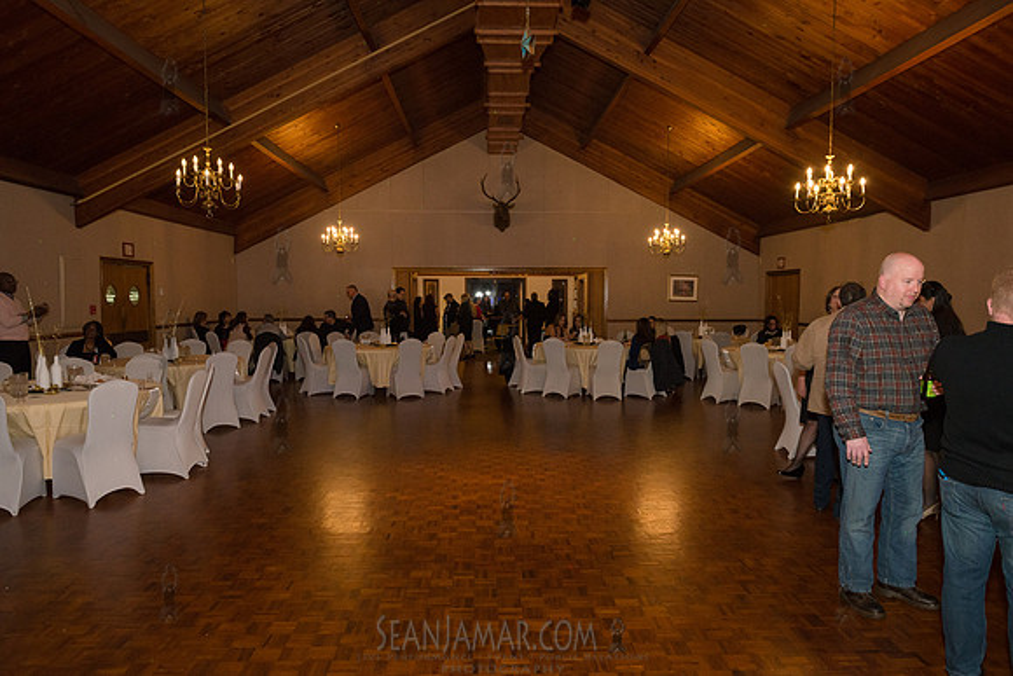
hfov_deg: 73.7
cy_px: 338
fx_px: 675
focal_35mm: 24
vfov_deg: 53.2
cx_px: 506
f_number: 4.5
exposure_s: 1/320
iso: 1600
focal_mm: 24
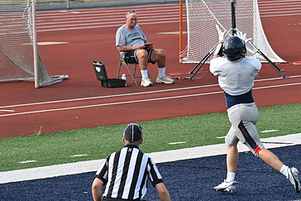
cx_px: 226
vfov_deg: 4.3
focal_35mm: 322
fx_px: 2693
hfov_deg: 6.4
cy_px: 89
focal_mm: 135
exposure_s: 1/800
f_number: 5.6
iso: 220
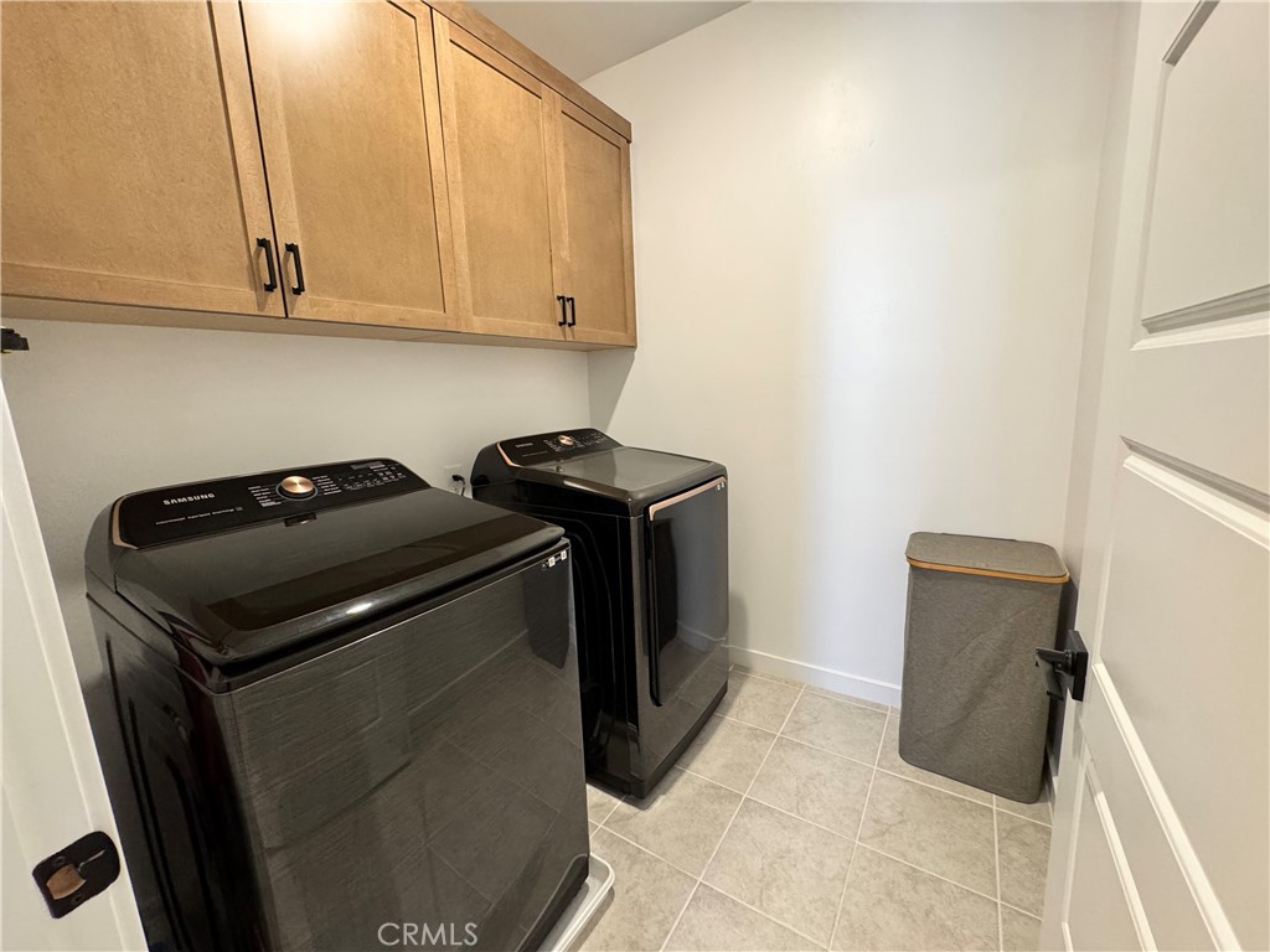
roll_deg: +3.1
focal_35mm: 14
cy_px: 476
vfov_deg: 85.7
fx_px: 514
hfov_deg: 102.1
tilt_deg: -10.2
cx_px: 635
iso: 400
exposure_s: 1/60
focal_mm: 2.22
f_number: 2.2
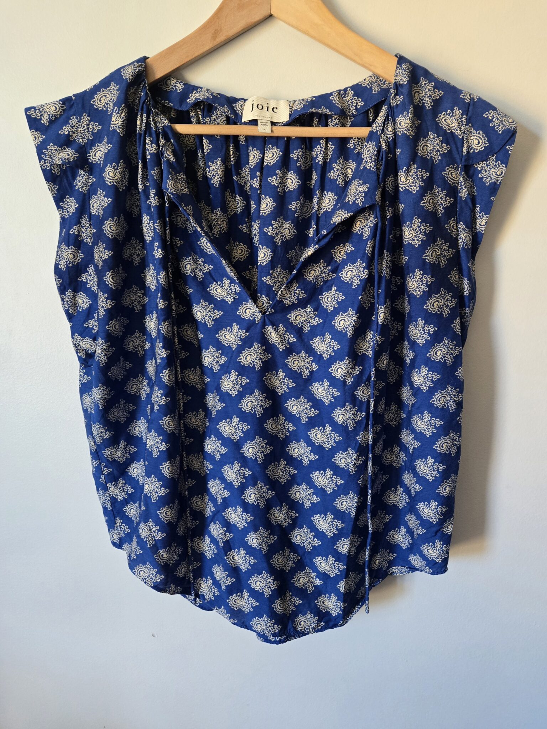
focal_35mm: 23
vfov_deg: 73.9
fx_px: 485
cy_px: 364
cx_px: 274
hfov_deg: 58.9
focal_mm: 5.4
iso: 640
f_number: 1.8
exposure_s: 1/120
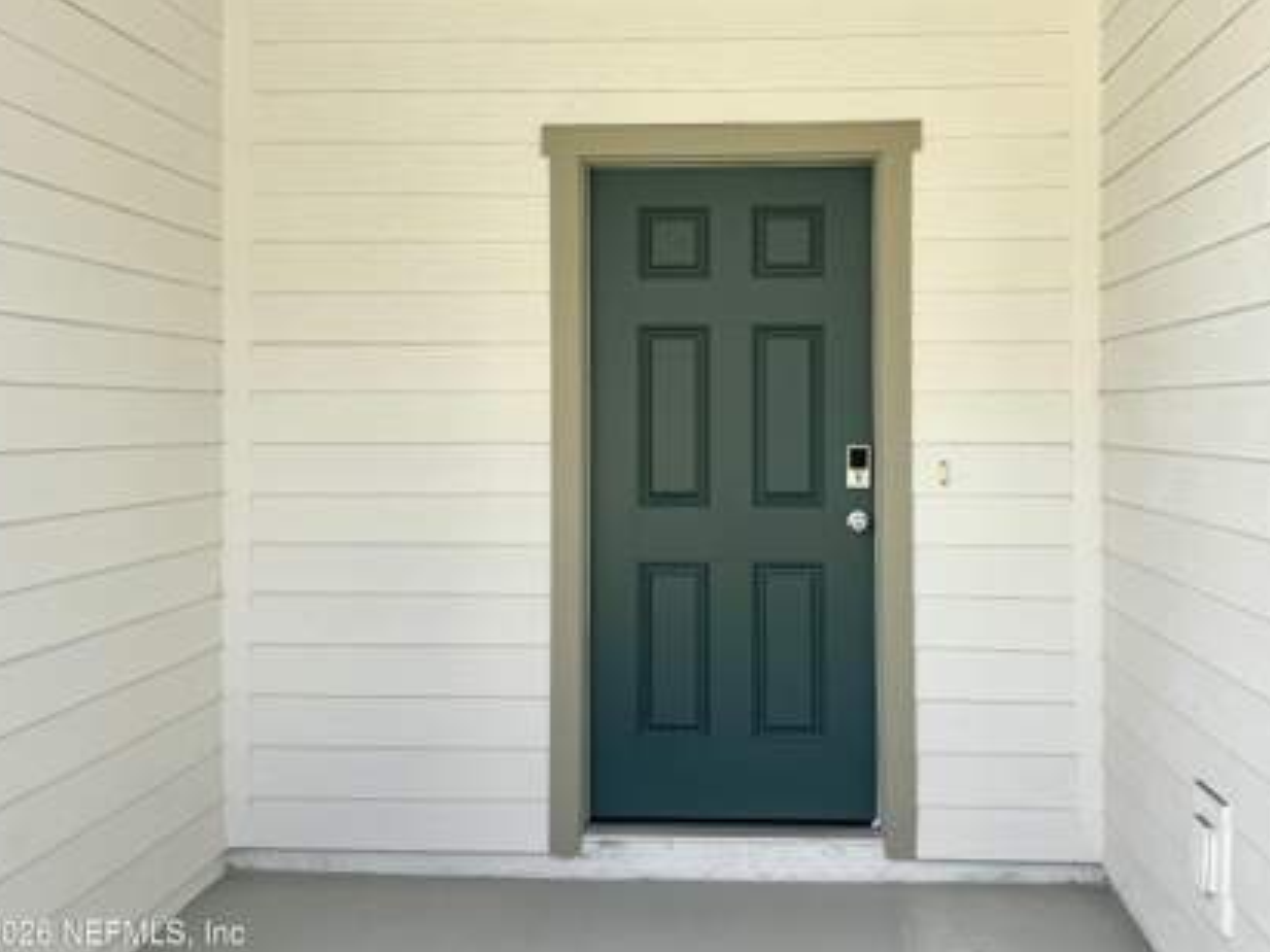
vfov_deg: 49.6
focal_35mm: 28
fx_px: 1027
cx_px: 698
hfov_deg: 63.3
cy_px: 425
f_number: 1.78
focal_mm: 6.76
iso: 80
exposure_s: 1/1524
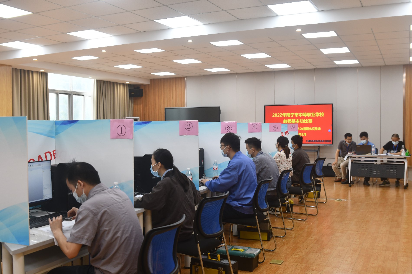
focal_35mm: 36
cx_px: 206
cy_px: 137
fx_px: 412
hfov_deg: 53.1
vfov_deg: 36.9
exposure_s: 1/250
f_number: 2.8
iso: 500
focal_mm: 24
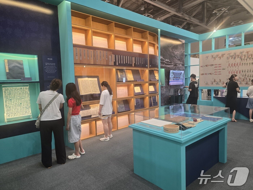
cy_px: 95
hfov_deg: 73.9
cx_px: 126
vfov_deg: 58.9
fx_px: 168
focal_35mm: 23
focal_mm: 6.3
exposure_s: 1/120
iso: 250
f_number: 1.7
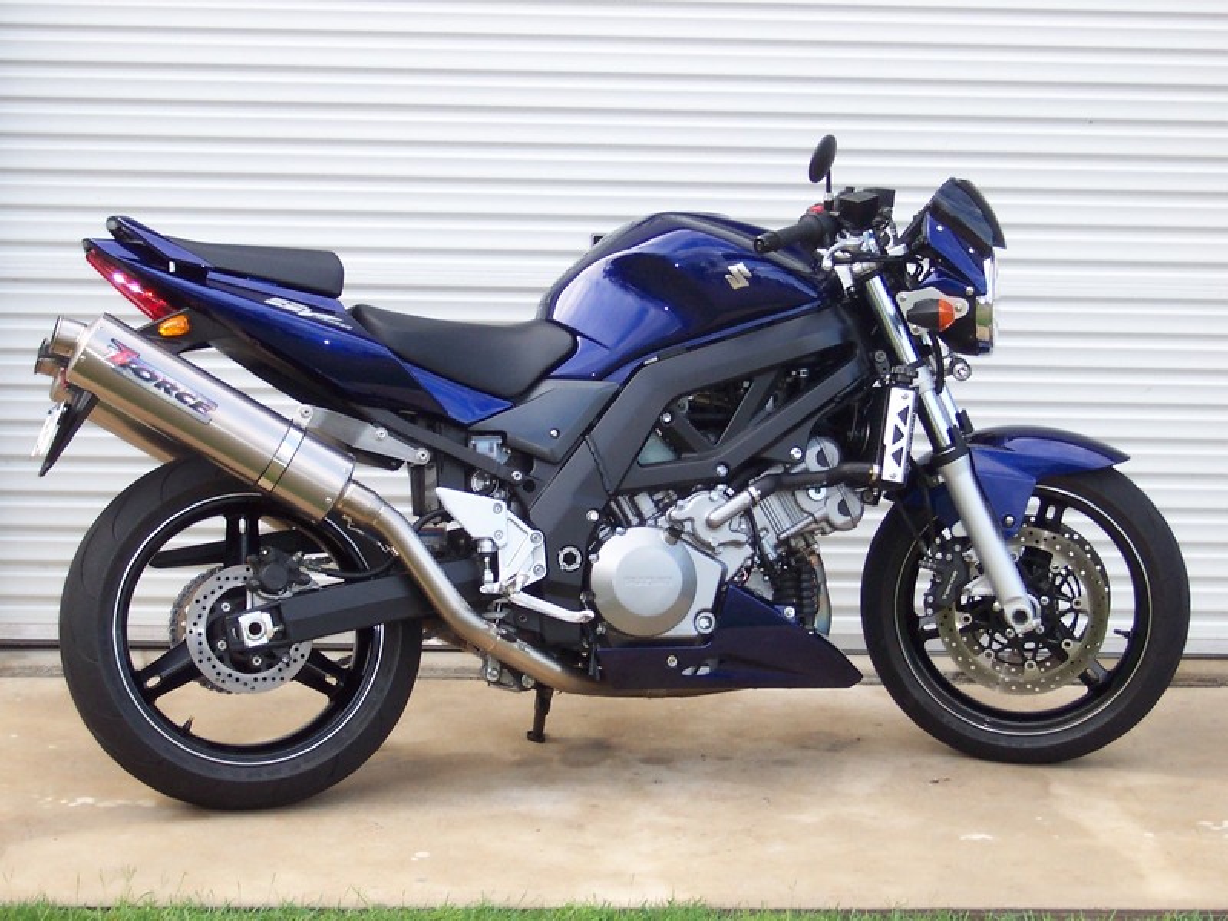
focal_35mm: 114
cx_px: 614
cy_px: 460
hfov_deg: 17.3
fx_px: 4044
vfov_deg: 13.0
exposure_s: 1/90
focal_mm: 17.6
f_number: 4.8
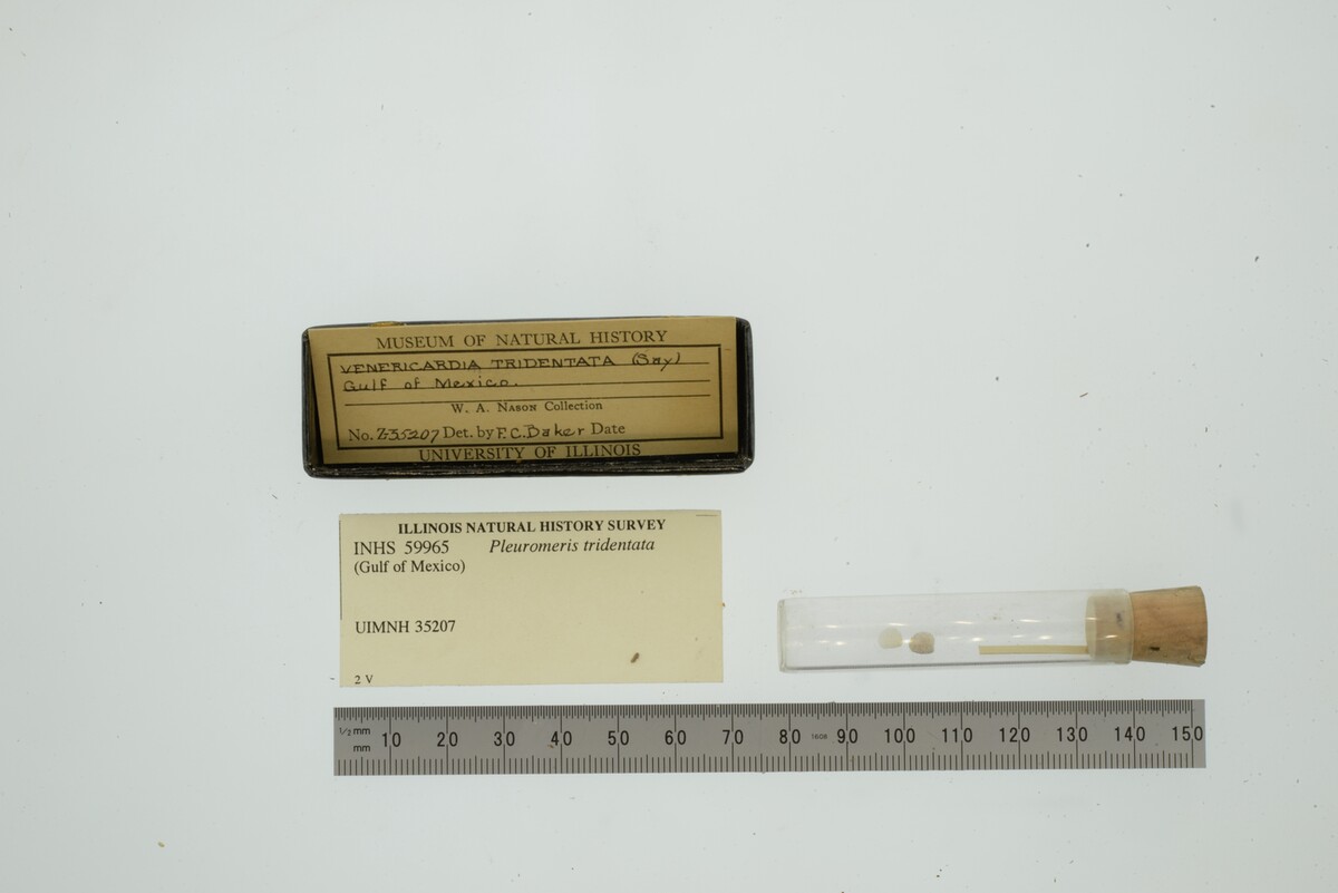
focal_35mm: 60
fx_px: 2231
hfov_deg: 33.4
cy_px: 446
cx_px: 669
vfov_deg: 22.6
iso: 100
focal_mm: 60
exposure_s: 1/13
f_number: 32
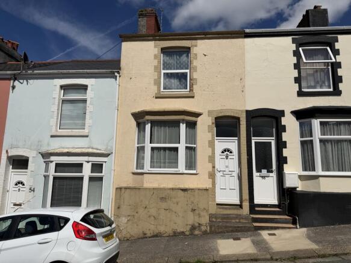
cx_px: 176
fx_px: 243
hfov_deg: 71.6
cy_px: 132
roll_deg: -1.0
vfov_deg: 56.8
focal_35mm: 24
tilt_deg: +9.6
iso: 100
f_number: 1.78
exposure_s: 1/22727
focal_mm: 6.76
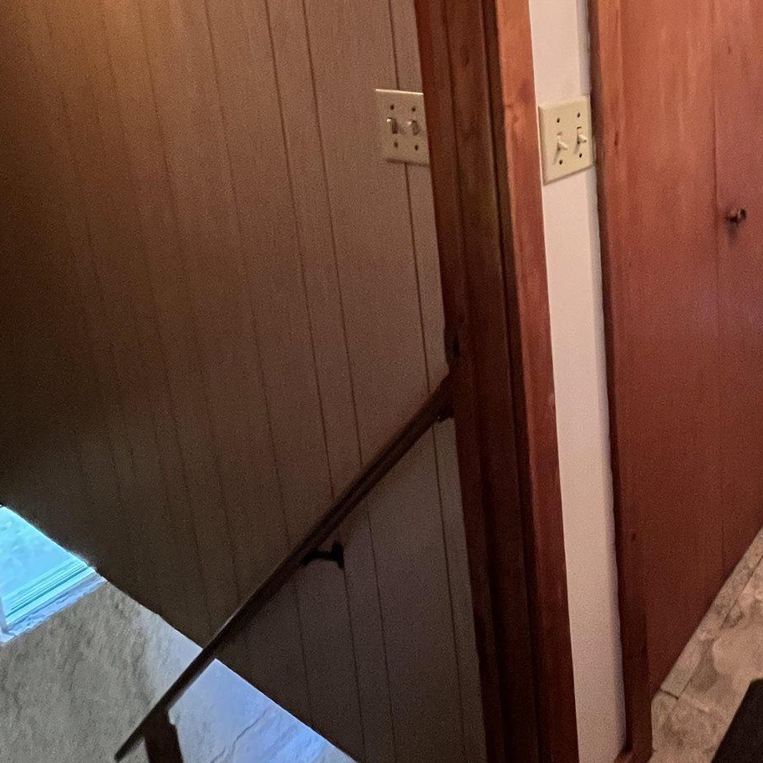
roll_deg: +2.1
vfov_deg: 51.5
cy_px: 133
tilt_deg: -11.3
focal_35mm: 29
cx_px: 679
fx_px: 723
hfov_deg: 49.8
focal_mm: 1.57
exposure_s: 1/60
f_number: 1.8
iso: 800
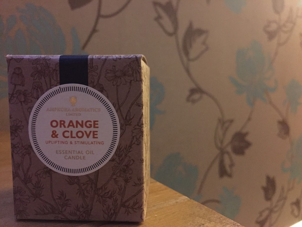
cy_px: 114
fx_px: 253
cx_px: 151
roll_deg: -0.2
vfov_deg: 48.2
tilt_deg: -4.0
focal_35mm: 29
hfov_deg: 61.7
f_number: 2.2
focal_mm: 4.15
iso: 800
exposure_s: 1/17
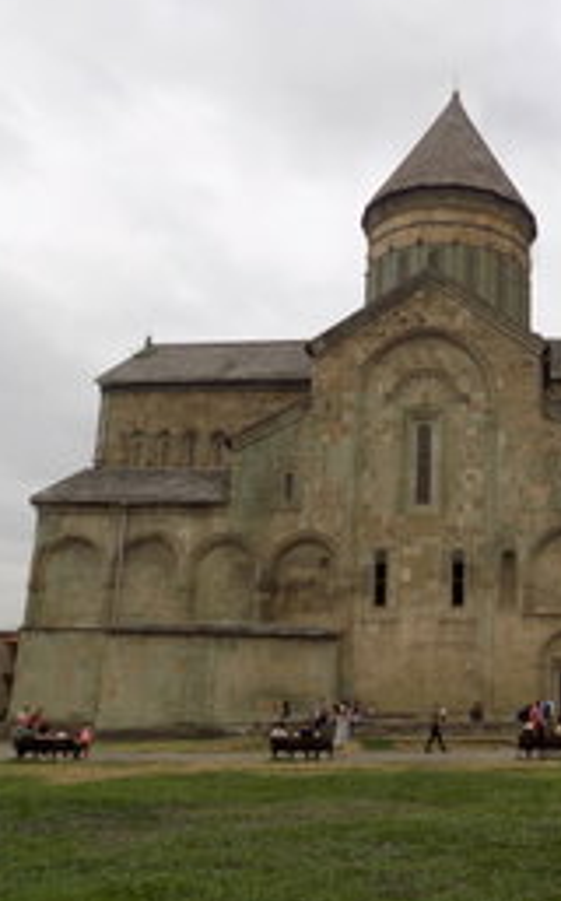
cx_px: 550
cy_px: 470
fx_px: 932
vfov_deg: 51.6
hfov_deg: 31.2
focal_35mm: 38
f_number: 3.1
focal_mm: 4
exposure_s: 1/400
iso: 80
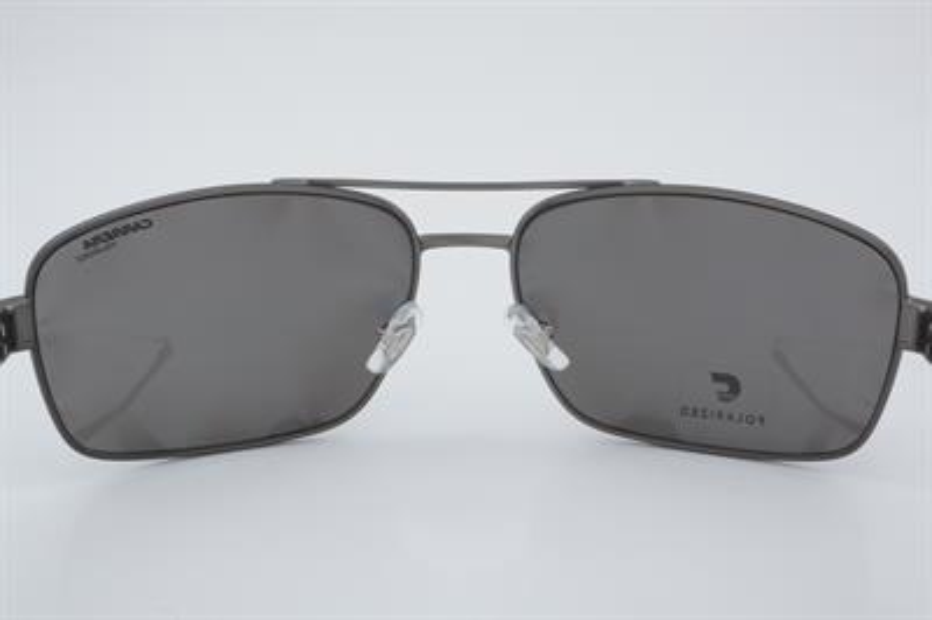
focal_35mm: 52
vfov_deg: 25.7
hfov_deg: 37.9
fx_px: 1358
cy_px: 310
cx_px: 466
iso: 100
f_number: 32
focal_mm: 35
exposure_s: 1/4
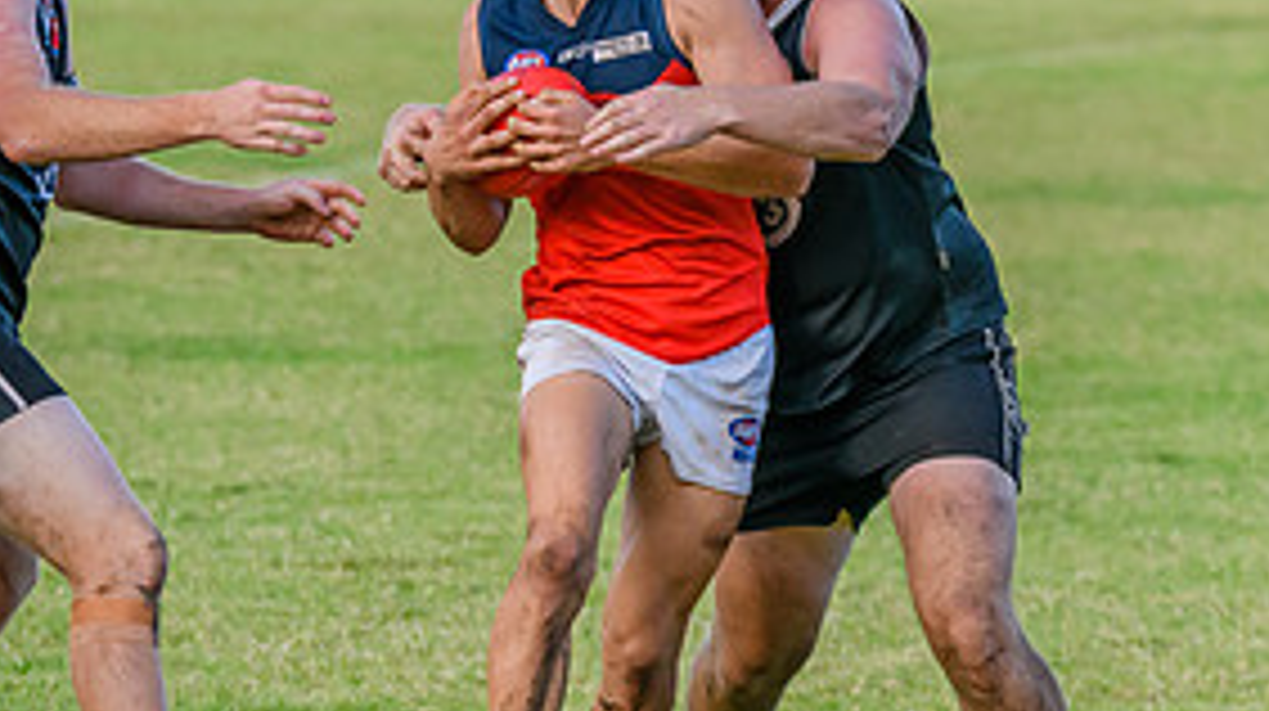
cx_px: 218
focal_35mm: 518
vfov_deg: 2.3
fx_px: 17414
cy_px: -3
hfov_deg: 4.2
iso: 1600
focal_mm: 200
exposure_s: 1/2000
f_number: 5.3
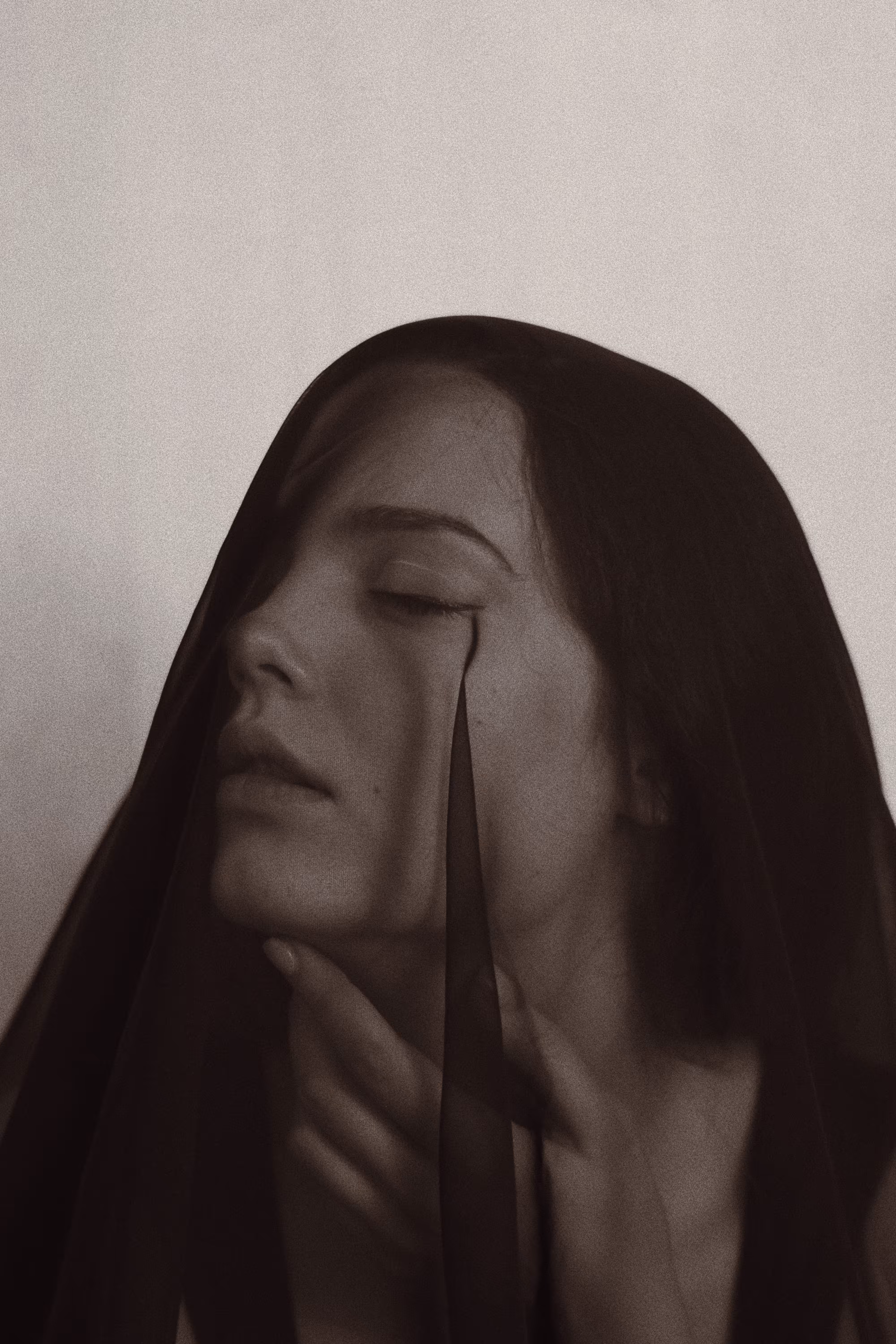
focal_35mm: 75
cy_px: 672
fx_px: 2800
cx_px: 448
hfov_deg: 18.2
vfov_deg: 27.0
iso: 200
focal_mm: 50
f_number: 1.8
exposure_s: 1/25
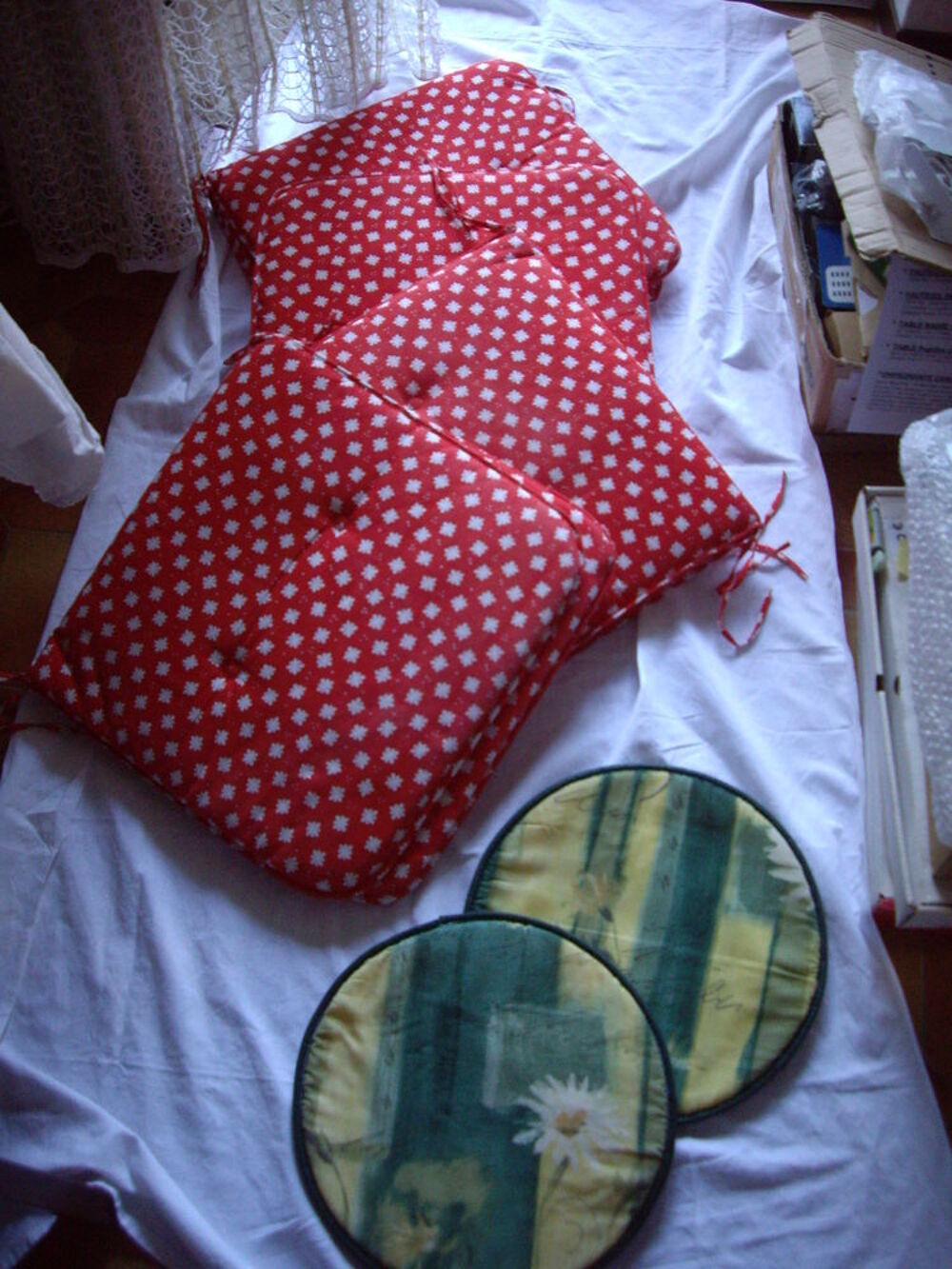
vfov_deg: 49.0
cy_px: 634
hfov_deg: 37.7
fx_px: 1393
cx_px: 476
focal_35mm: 38
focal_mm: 6.2
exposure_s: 1/15
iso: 200
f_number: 2.7
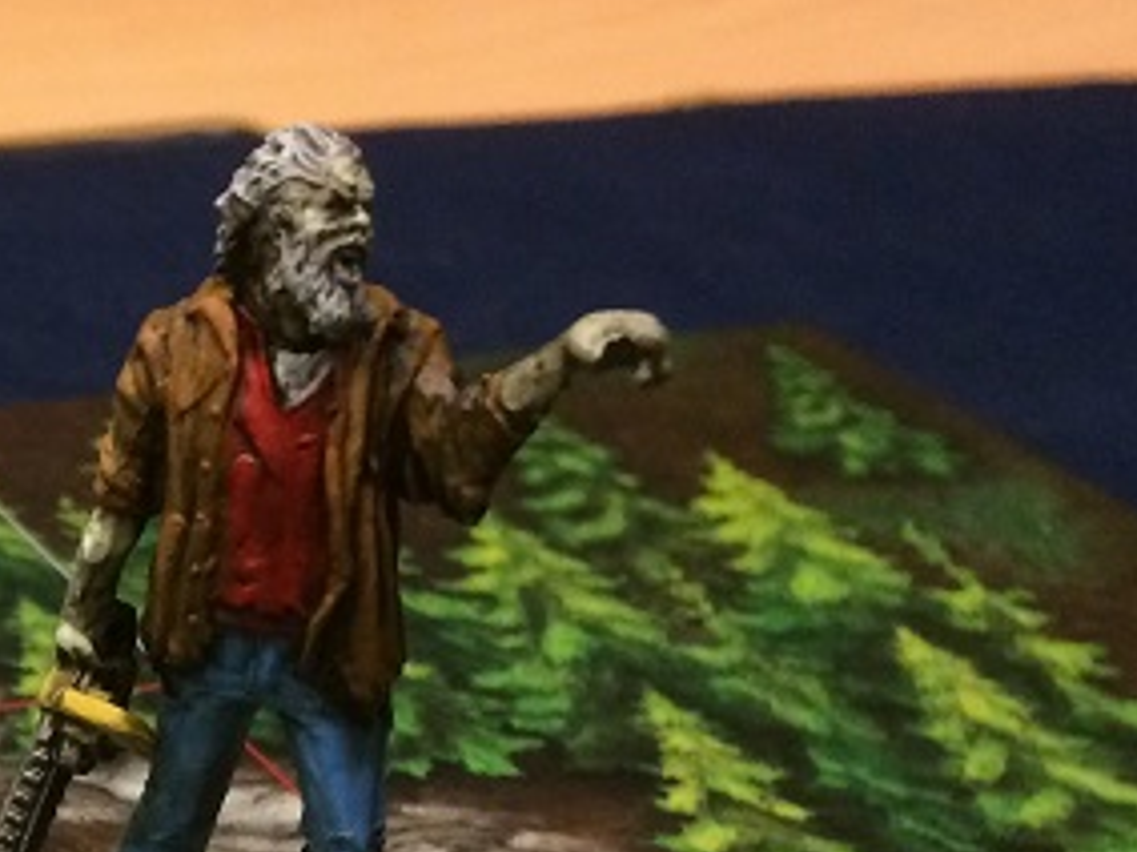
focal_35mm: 82
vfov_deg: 17.4
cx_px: -245
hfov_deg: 22.0
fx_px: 2692
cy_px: 932
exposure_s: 1/33
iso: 250
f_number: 2.2
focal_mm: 4.15
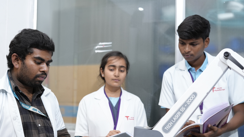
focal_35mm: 49
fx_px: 317
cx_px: 107
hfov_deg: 42.0
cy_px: 96
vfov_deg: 24.3
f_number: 2.8
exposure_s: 1/320
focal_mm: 35
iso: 800
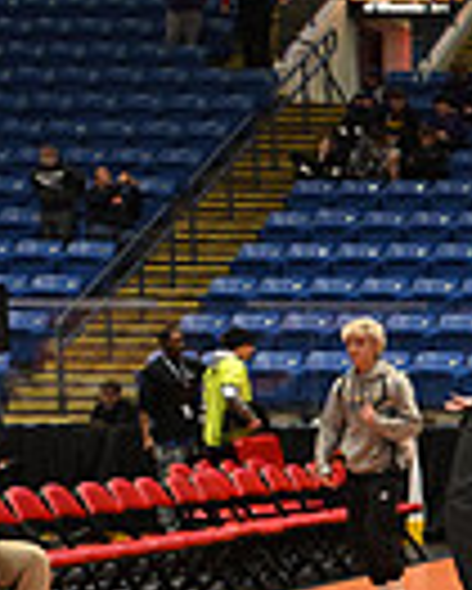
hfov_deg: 9.2
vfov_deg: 13.0
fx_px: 2529
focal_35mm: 145
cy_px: 660
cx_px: 1245
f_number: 5.6
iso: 1600
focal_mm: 35
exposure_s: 1/160
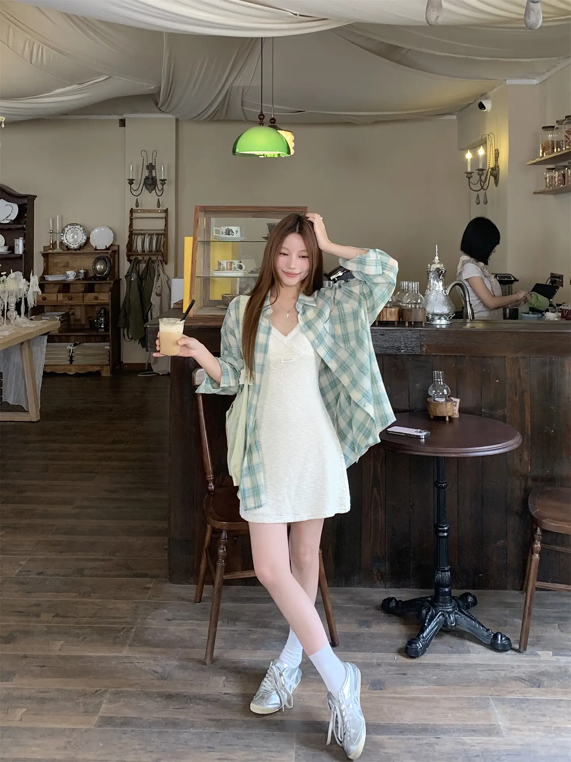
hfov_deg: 53.1
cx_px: 286
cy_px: 381
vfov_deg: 67.3
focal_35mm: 26
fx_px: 572
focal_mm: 4.25
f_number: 1.8
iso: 100
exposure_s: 1/121
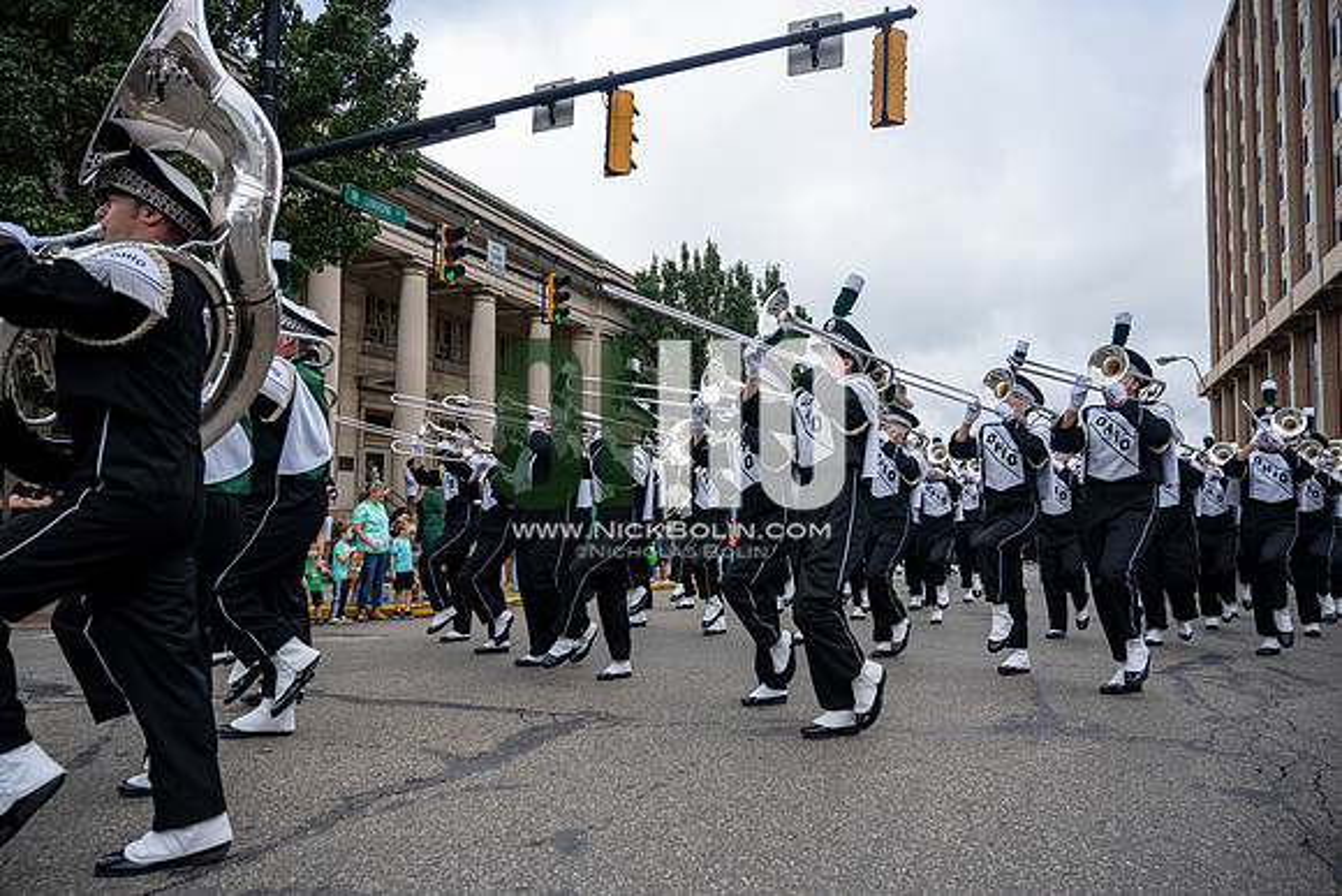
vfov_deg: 53.2
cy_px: 448
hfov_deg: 73.7
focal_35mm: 24
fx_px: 895
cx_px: 671
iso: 500
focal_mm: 24
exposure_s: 1/1600
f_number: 4
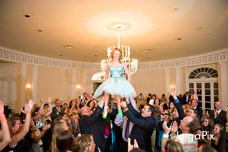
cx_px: 114
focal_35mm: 24
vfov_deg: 53.1
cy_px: 76
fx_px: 152
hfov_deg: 73.8
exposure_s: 1/125
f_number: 3.2
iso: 1600
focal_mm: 24
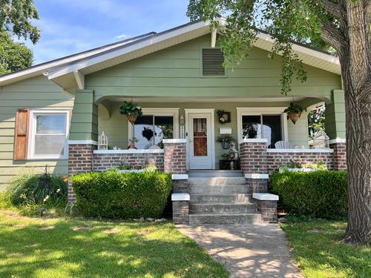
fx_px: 279
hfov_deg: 67.3
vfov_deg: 53.1
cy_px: 139
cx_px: 186
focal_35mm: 26
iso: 50
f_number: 1.5
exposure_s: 1/700
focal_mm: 5.7
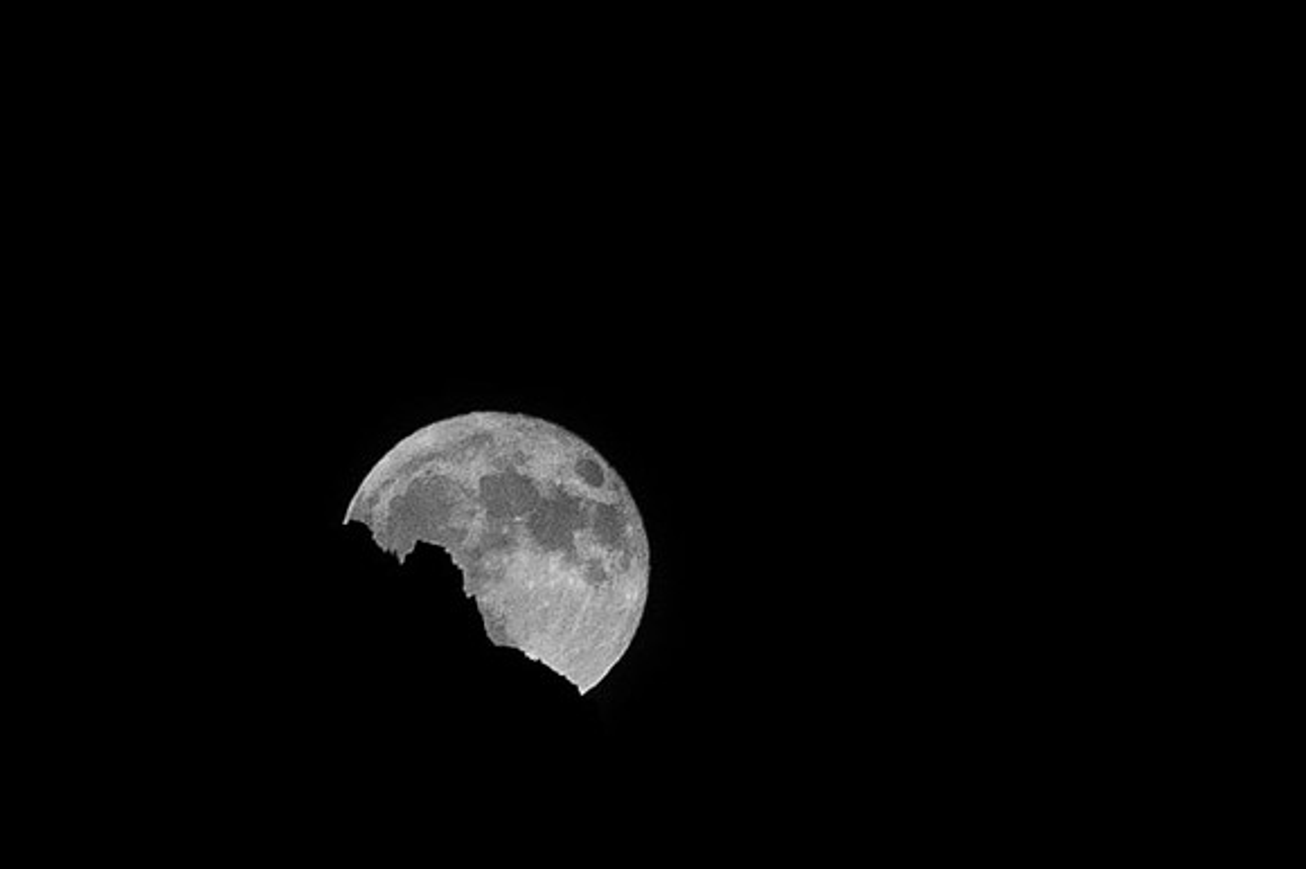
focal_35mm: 1063
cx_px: 1603
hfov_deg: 1.9
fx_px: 38529
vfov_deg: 1.3
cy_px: -682
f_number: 5.6
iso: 1000
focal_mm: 138
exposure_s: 1/1250
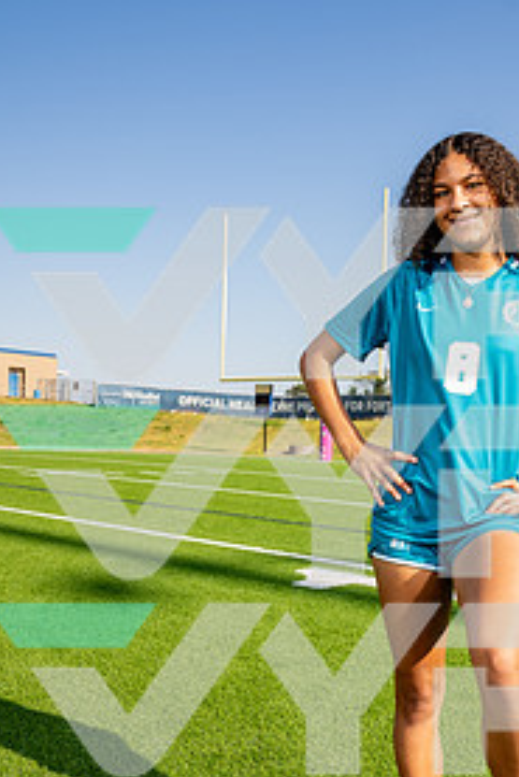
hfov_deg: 33.4
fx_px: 842
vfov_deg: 49.0
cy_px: 494
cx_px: 407
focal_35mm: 39
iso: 50
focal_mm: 24
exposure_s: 1/125
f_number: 7.1
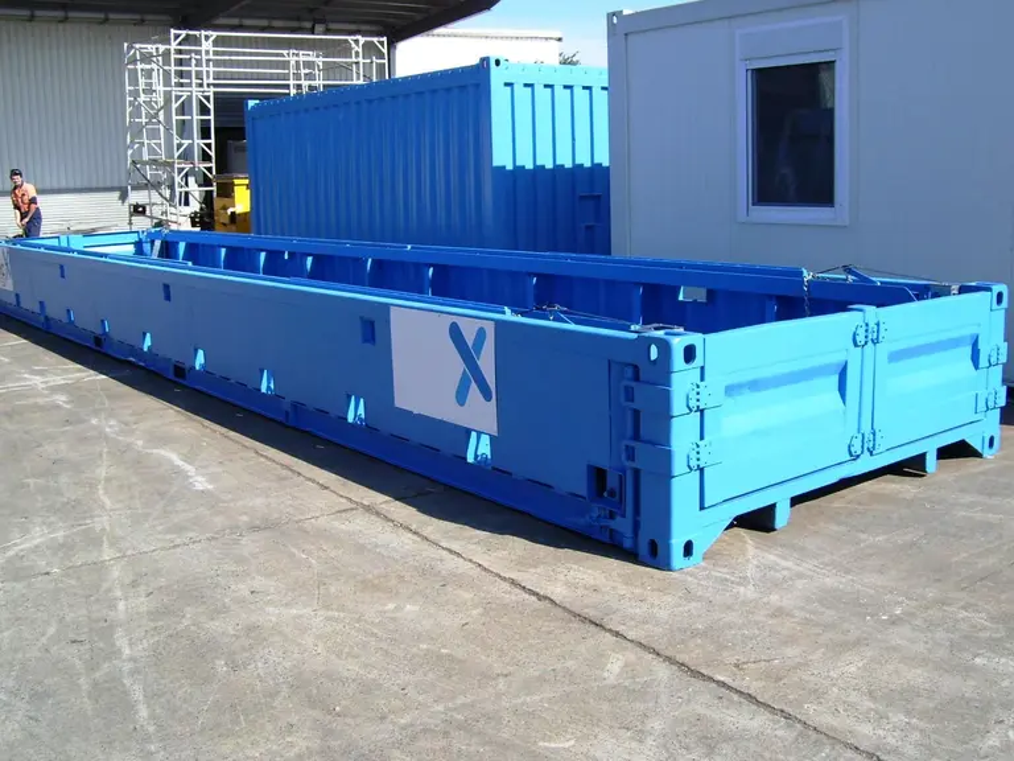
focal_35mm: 36
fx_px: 1055
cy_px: 380
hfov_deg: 51.4
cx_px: 507
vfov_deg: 39.7
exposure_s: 1/500
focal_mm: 6
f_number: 4.8
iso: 80
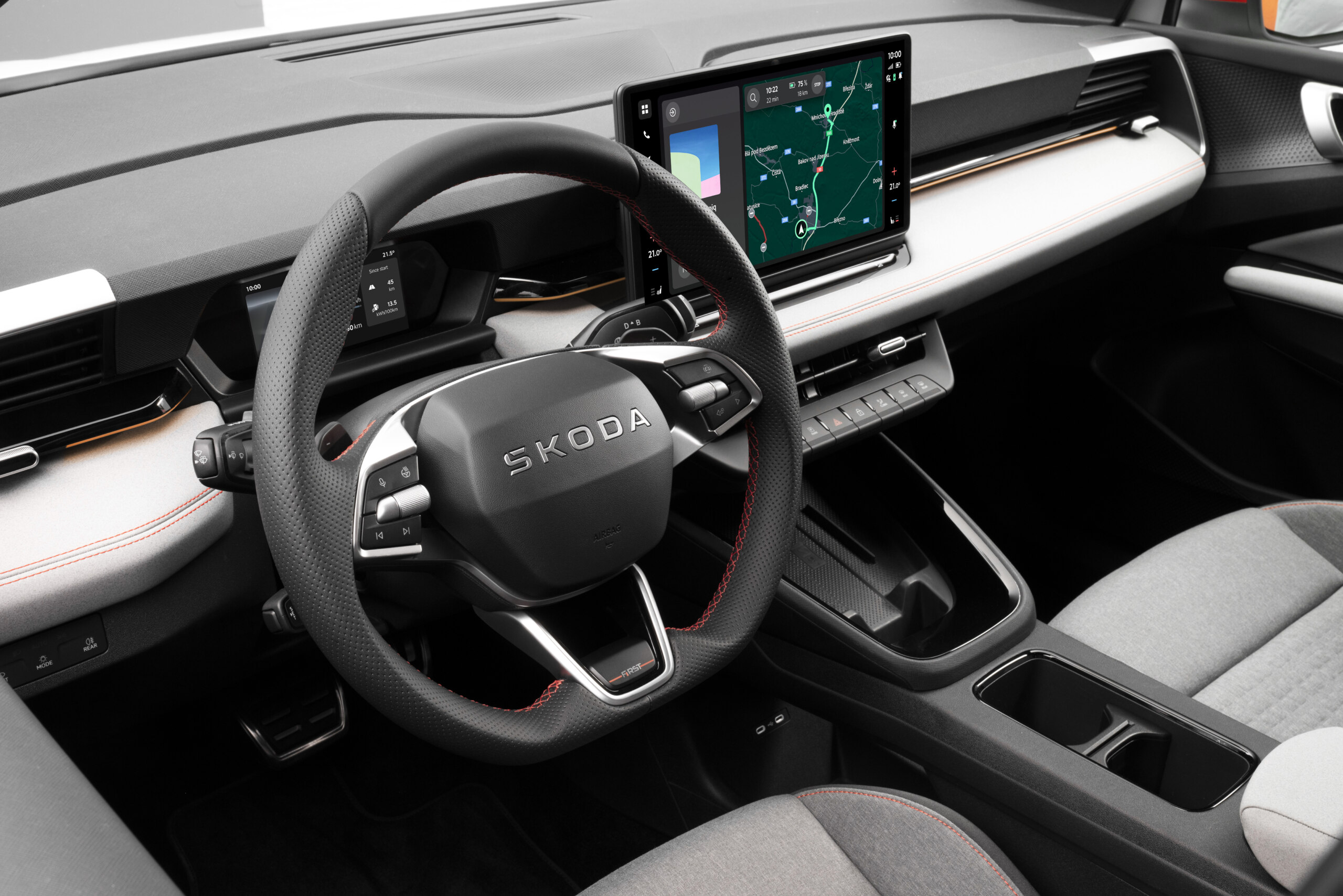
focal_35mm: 40
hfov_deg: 48.5
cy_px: 448
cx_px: 672
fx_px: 1492
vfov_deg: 33.4
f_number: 16
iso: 400
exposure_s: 1.3
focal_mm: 40
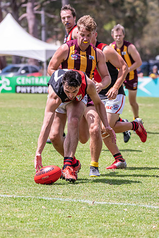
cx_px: 58
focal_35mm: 328
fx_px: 2173
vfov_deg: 6.3
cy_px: 137
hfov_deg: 4.2
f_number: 6.3
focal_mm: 190
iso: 800
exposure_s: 1/4000
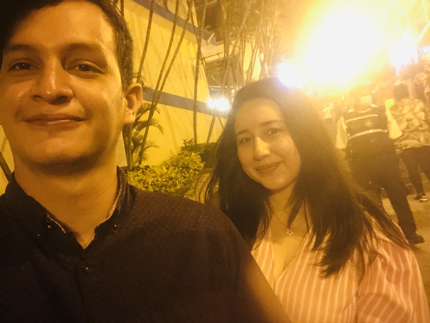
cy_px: 162
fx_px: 398
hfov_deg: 56.8
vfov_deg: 44.2
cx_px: 215
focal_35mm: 32
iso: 500
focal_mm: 2.87
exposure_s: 1/17
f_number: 2.2
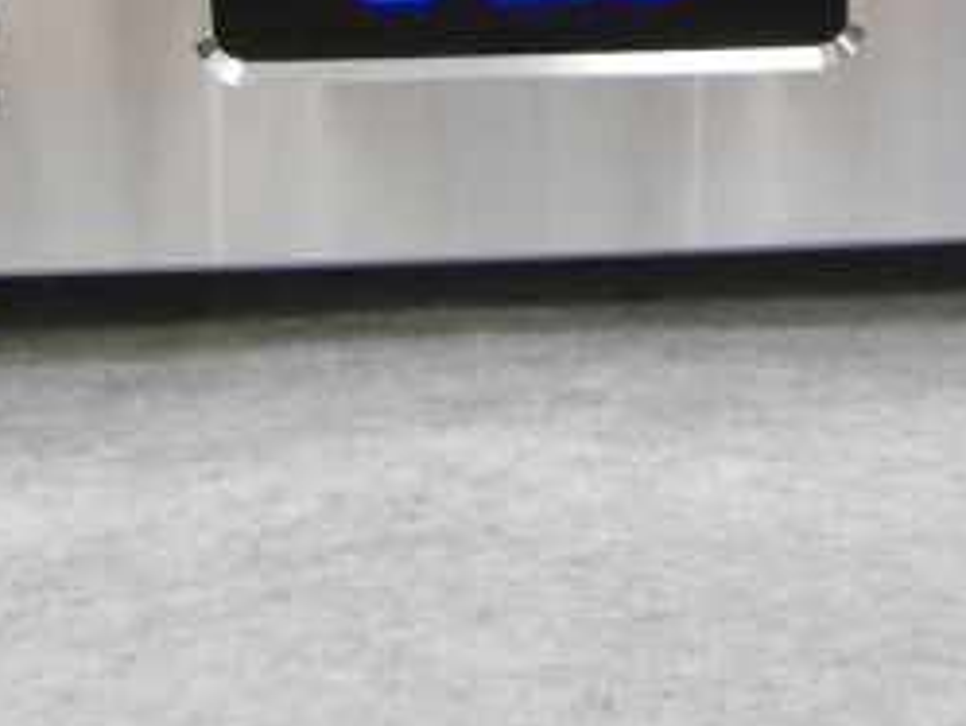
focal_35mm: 72
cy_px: -159
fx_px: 2010
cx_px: 819
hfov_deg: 26.4
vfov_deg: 19.2
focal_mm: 4.9
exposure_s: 1/60
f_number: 2.6
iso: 160
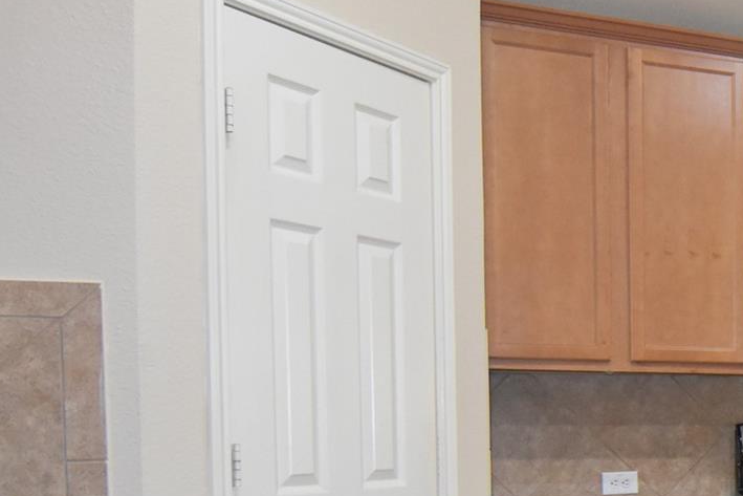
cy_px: 471
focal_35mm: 52
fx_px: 1073
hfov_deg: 31.2
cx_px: 922
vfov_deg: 25.0
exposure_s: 1/200
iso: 4000
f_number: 4
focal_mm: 12
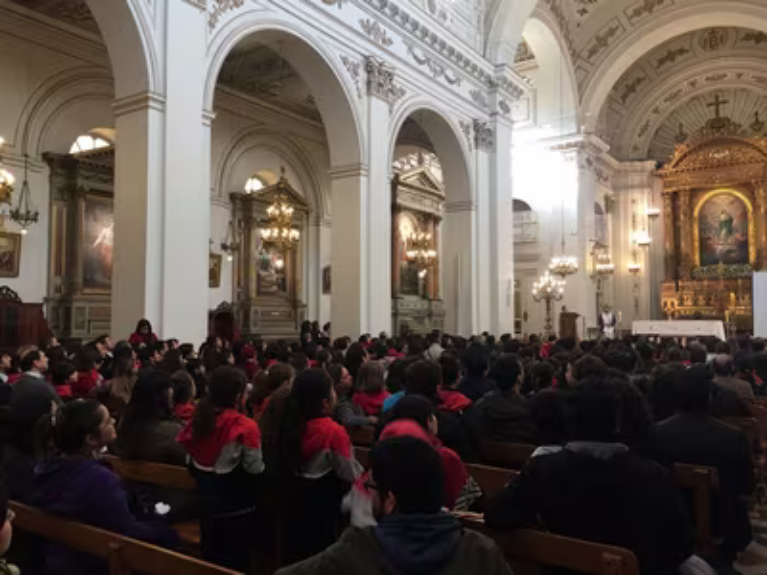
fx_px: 643
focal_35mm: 29
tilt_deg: +3.1
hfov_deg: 61.7
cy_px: 288
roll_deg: -0.3
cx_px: 384
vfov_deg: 48.2
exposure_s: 1/17
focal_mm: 4.15
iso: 50
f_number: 2.2
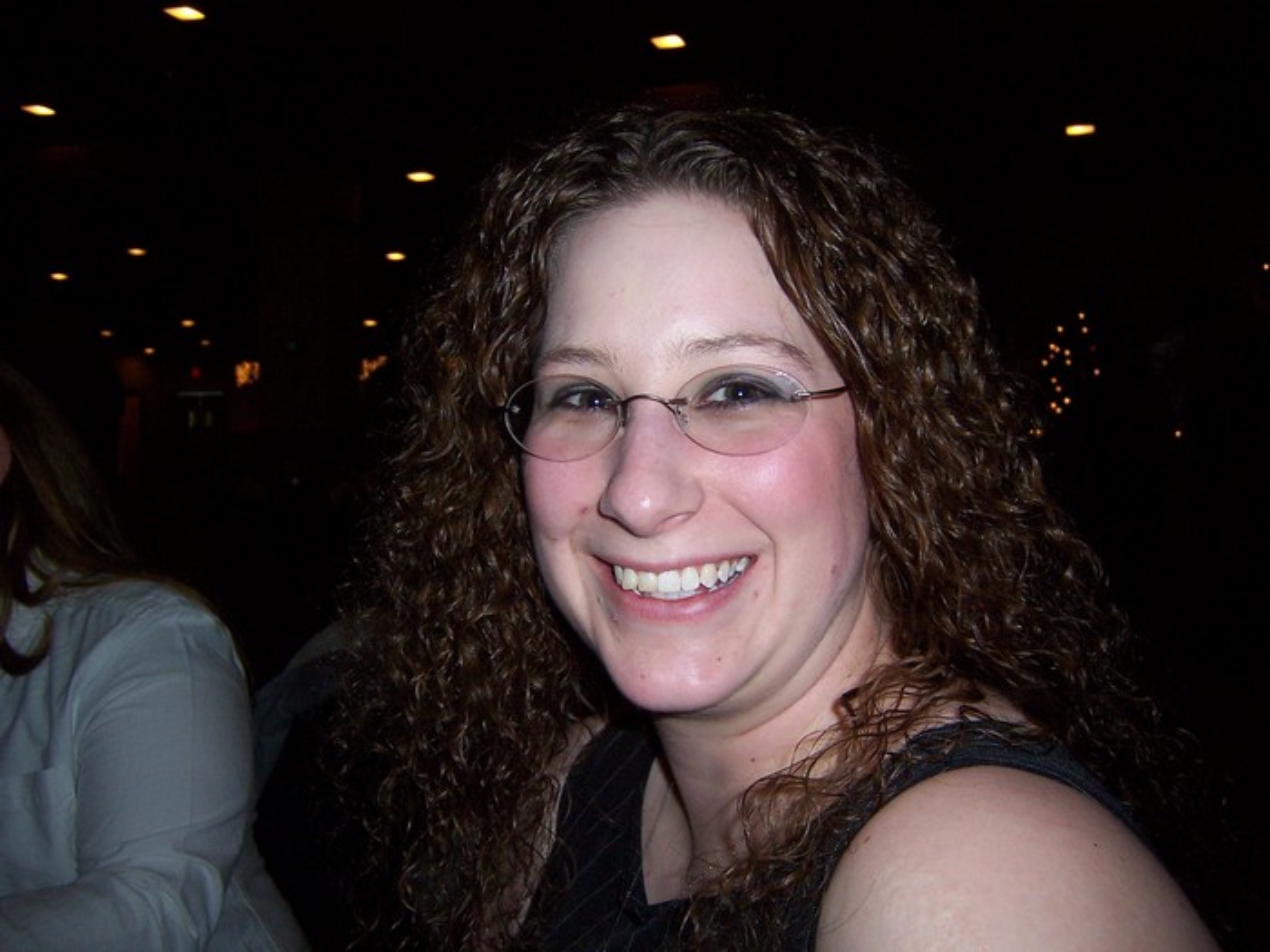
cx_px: 635
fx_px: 1211
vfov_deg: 42.9
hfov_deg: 55.4
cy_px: 476
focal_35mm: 33
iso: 140
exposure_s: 1/60
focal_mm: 5.5
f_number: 2.8
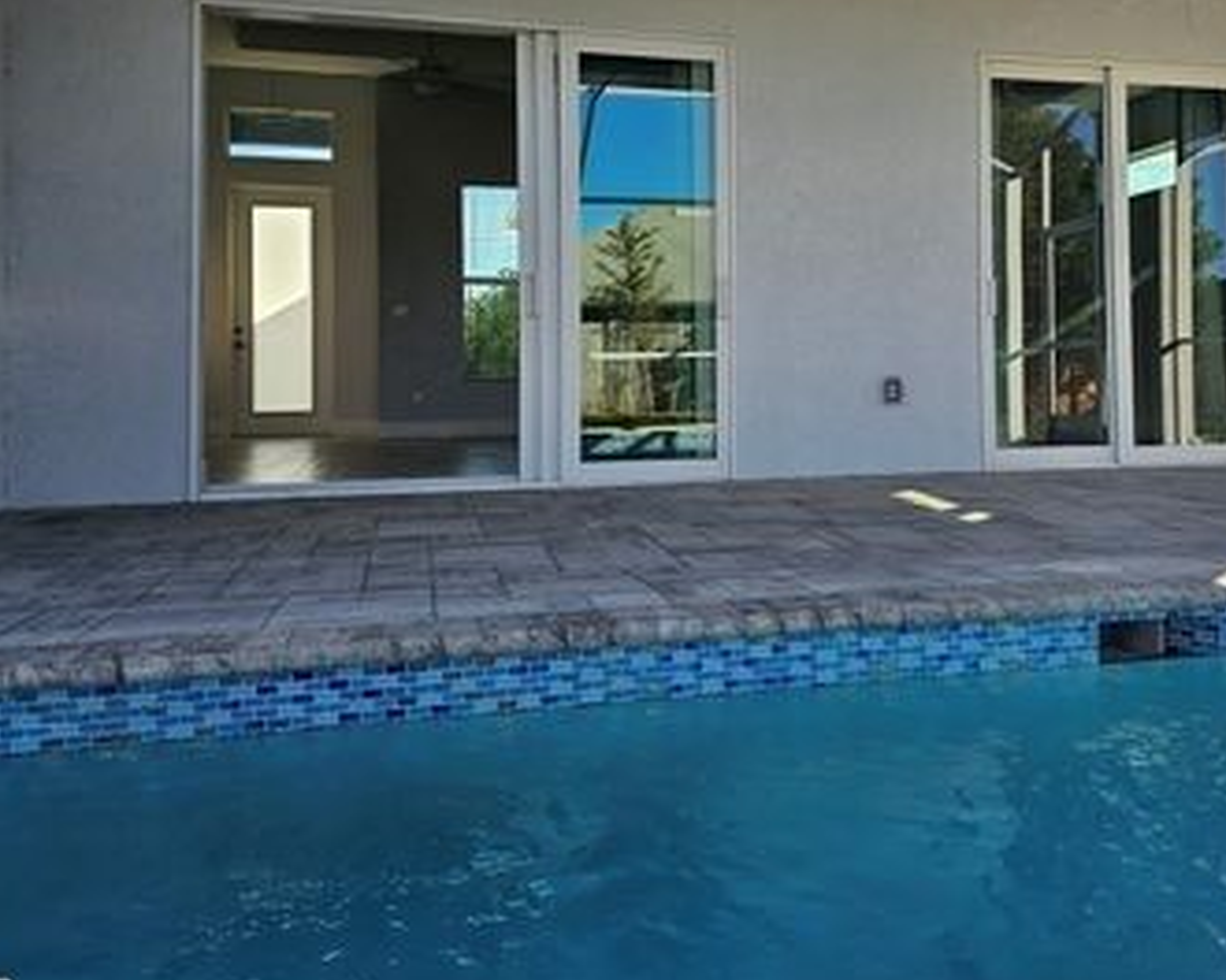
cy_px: 329
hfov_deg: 52.2
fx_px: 1234
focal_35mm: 34
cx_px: 773
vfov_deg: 42.8
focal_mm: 6.3
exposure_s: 1/216
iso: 10
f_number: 1.7
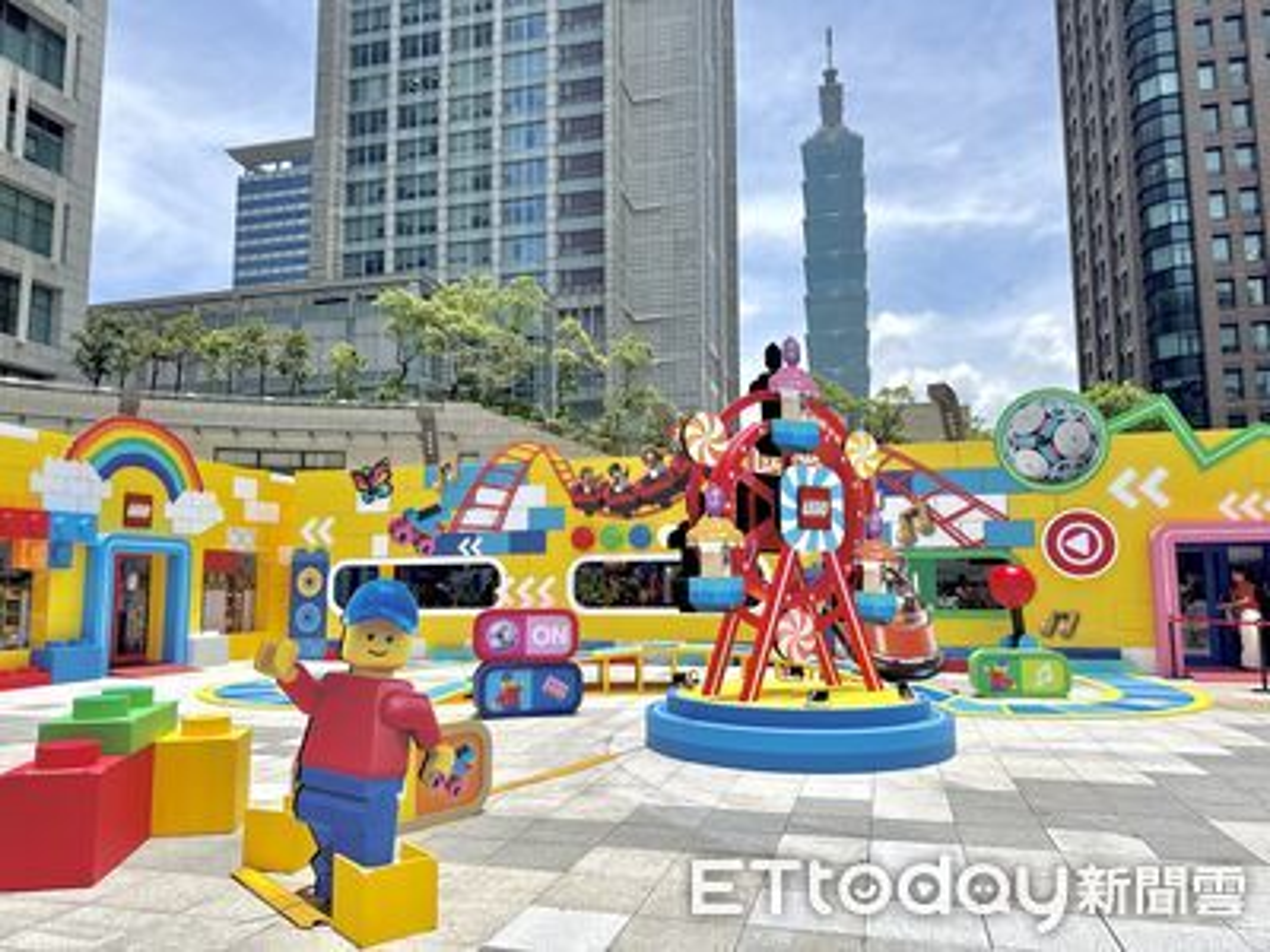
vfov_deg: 56.8
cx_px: 635
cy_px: 476
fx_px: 881
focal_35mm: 24
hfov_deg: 71.6
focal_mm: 6.76
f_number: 1.78
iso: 80
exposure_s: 1/7092
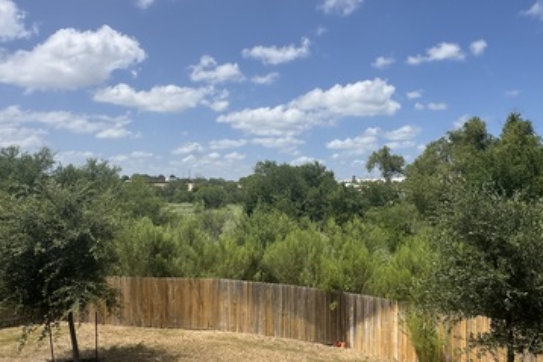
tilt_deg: +1.8
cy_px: 194
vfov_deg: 49.6
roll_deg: +0.8
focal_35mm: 26
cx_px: 296
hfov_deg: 69.2
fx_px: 392
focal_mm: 2.22
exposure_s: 1/2674
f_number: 2.2
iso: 50
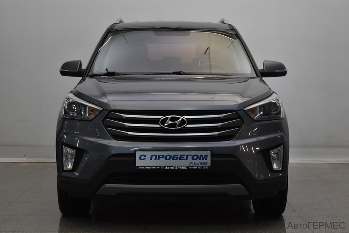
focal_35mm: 78
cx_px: 174
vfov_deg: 17.5
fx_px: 757
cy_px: 116
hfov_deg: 26.0
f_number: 5.6
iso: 800
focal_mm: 52
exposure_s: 1/100
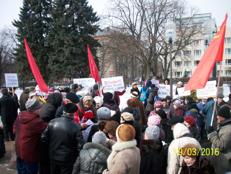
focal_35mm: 38
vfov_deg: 37.8
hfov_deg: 48.9
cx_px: 116
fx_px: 254
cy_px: 87
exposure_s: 1/320
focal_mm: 6.3
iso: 80
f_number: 3.9
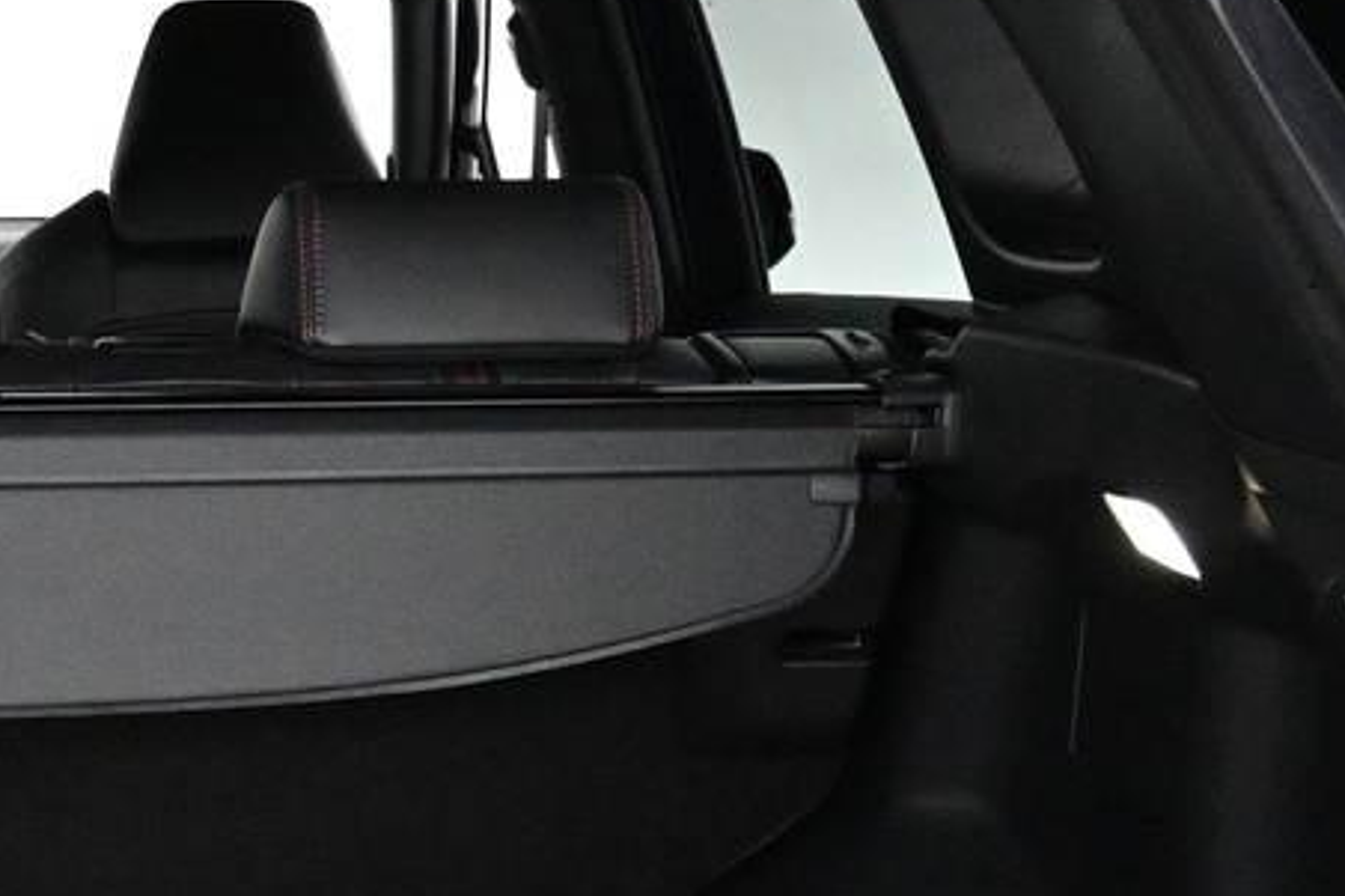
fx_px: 3212
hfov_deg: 22.2
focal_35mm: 86
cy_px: 848
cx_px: -164
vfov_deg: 15.6
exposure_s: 1/100
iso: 4000
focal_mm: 16
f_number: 3.5
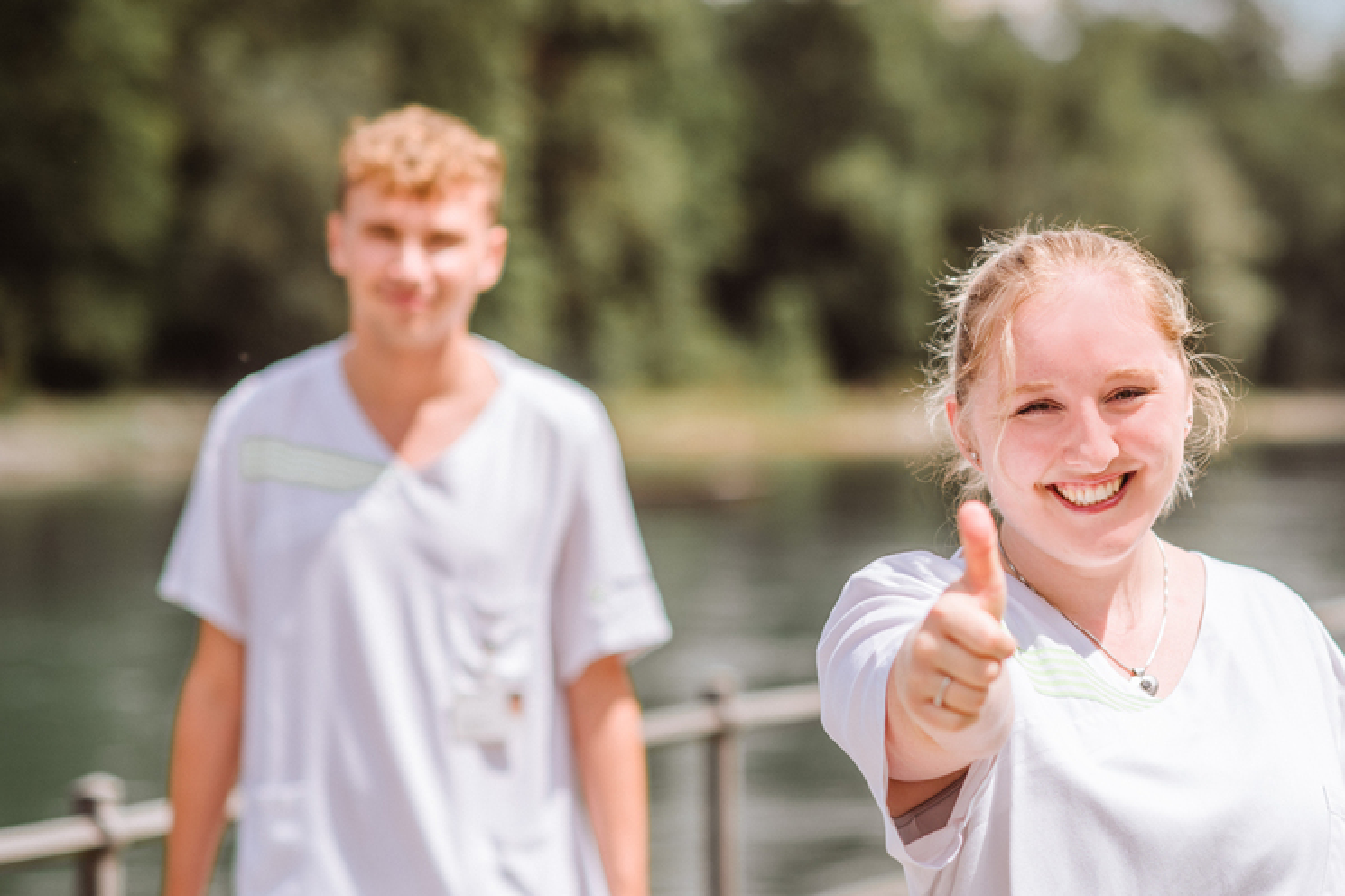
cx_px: 1049
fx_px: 5116
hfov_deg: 14.9
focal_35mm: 137
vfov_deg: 10.0
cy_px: 568
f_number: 2.5
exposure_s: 1/3200
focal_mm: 85
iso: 100
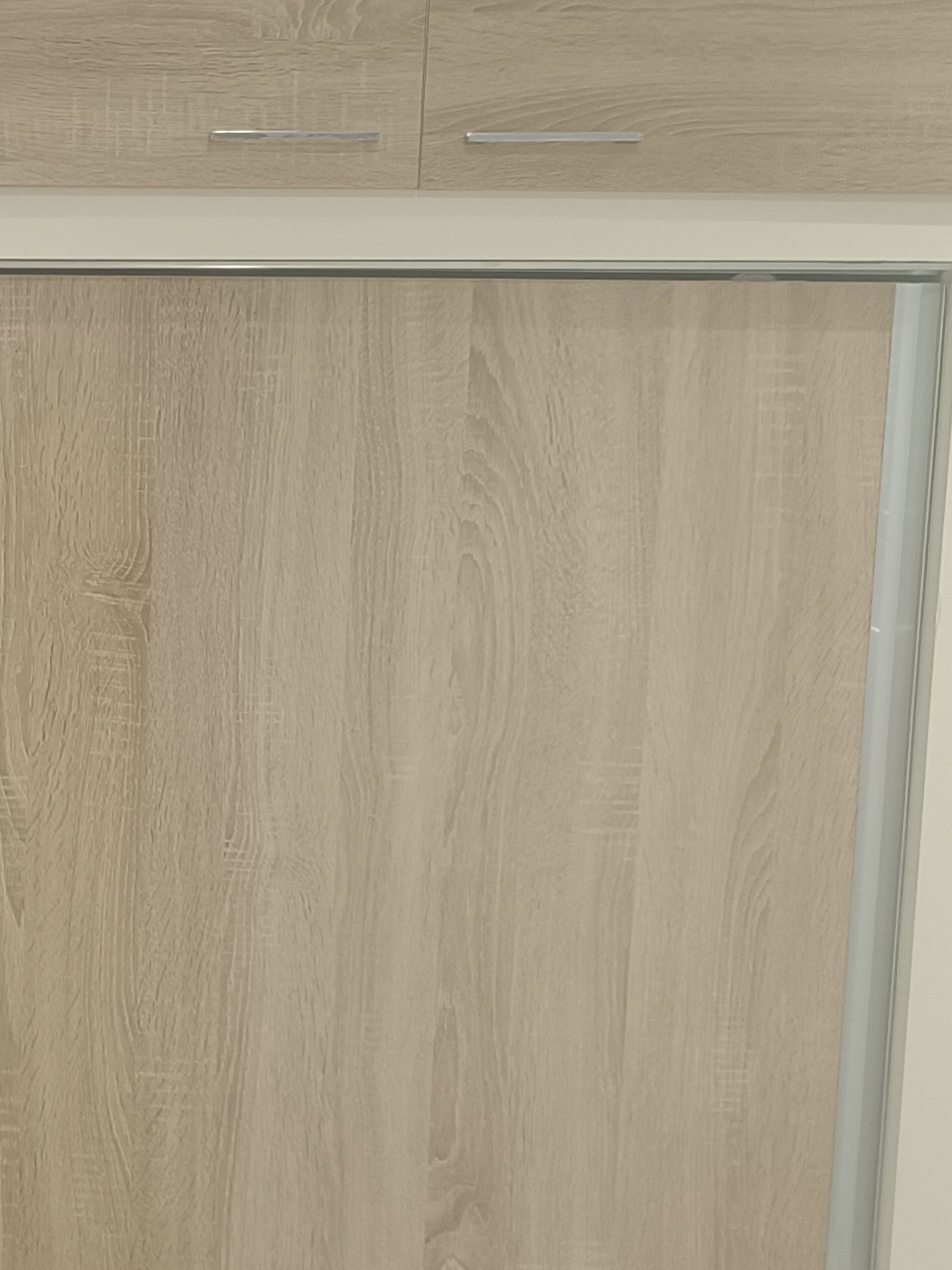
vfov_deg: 25.1
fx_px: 2824
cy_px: 910
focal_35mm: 77
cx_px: -85
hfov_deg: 18.4
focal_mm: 6.14
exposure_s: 1/100
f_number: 1.65
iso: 989
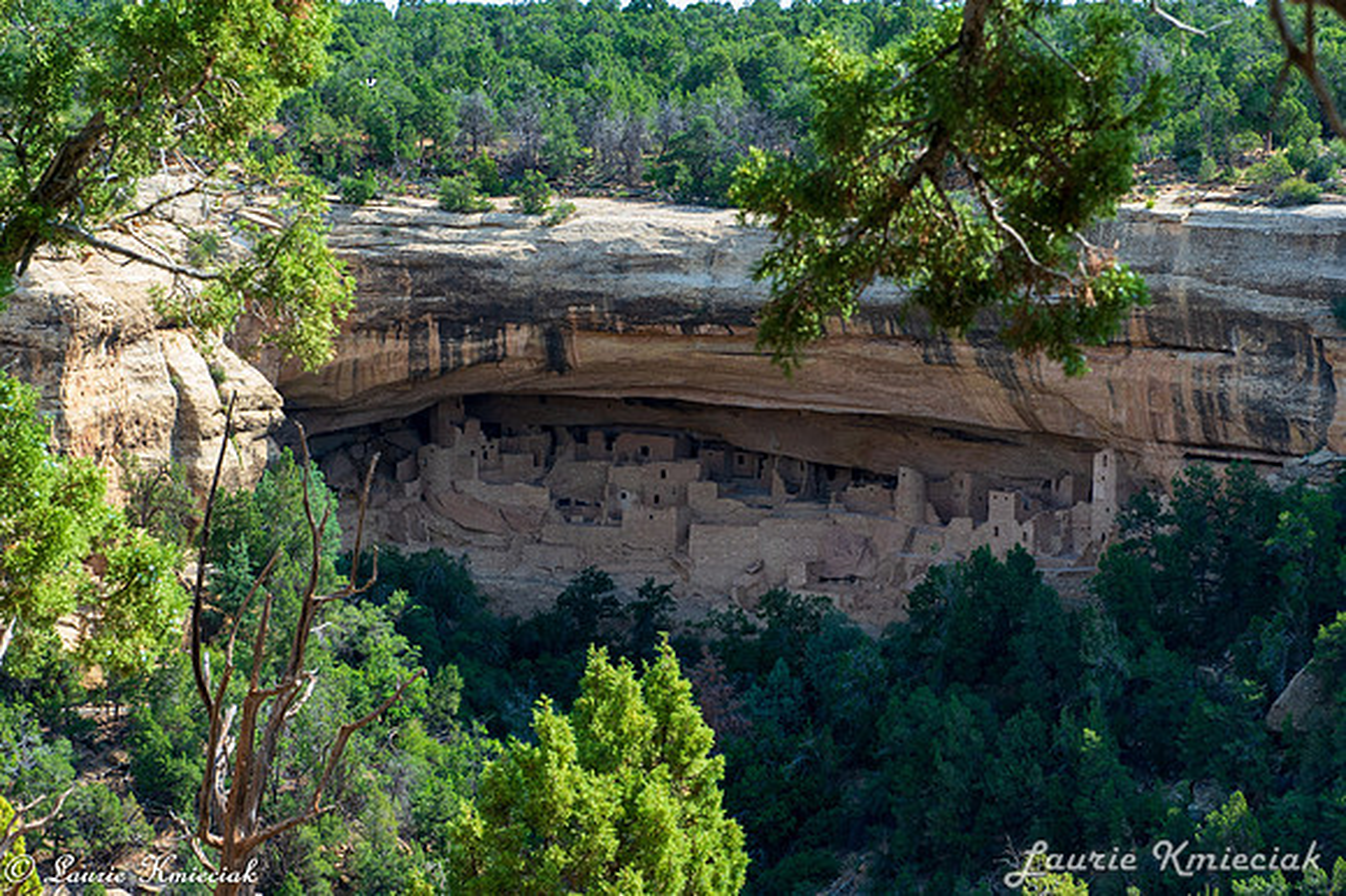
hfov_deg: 20.0
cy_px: 507
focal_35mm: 102
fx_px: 3815
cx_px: 651
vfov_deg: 13.4
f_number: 14
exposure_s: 1/200
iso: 800
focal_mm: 70
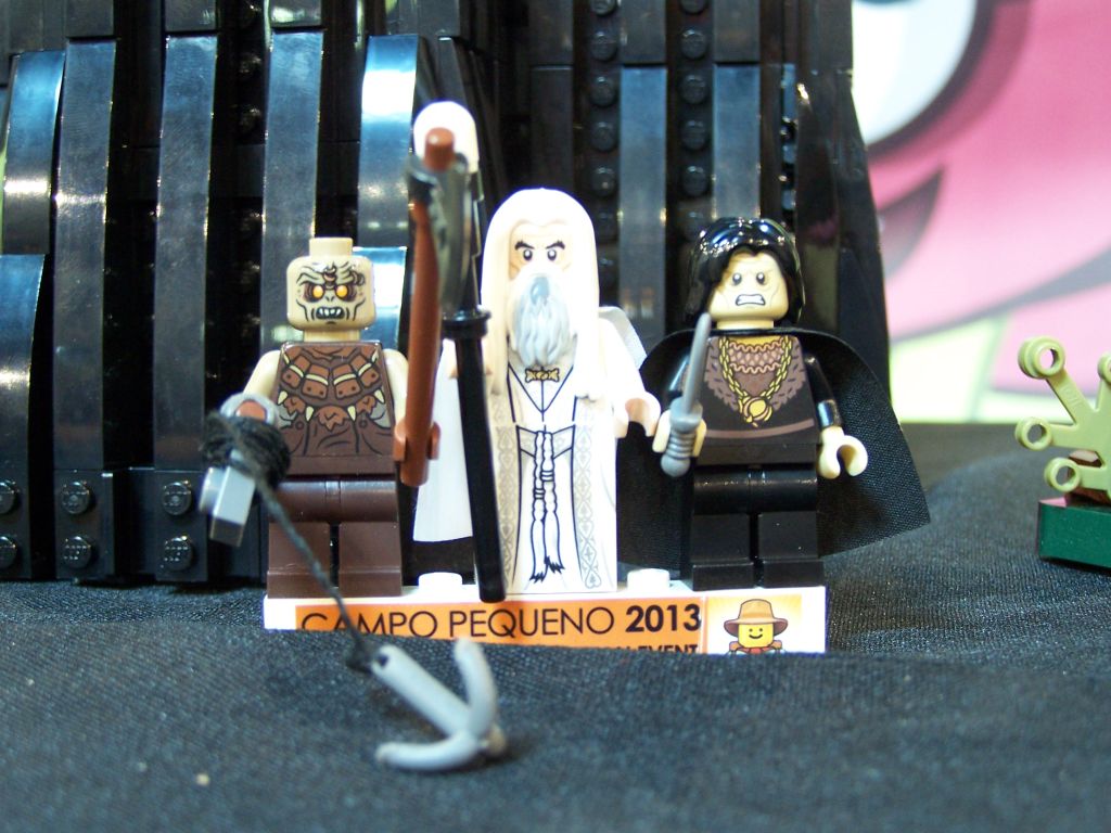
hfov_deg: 32.7
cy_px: 416
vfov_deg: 24.8
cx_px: 556
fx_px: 1894
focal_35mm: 59
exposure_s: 1/8
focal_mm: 9.8
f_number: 3.1
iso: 140
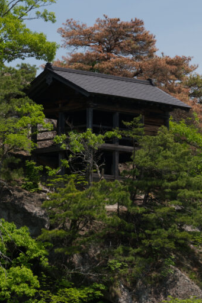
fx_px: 2527
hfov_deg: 4.6
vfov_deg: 6.9
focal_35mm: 300
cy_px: 221
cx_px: 172
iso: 400
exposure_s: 1/2500
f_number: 5.6
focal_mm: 150
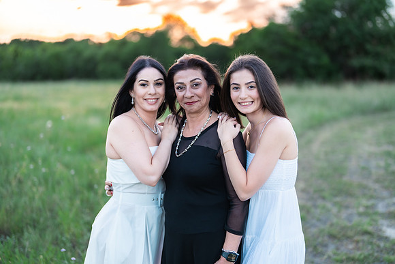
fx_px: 549
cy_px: 132
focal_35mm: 50
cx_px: 198
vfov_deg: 27.0
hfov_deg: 39.6
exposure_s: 1/400
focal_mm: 50
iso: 160
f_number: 1.2
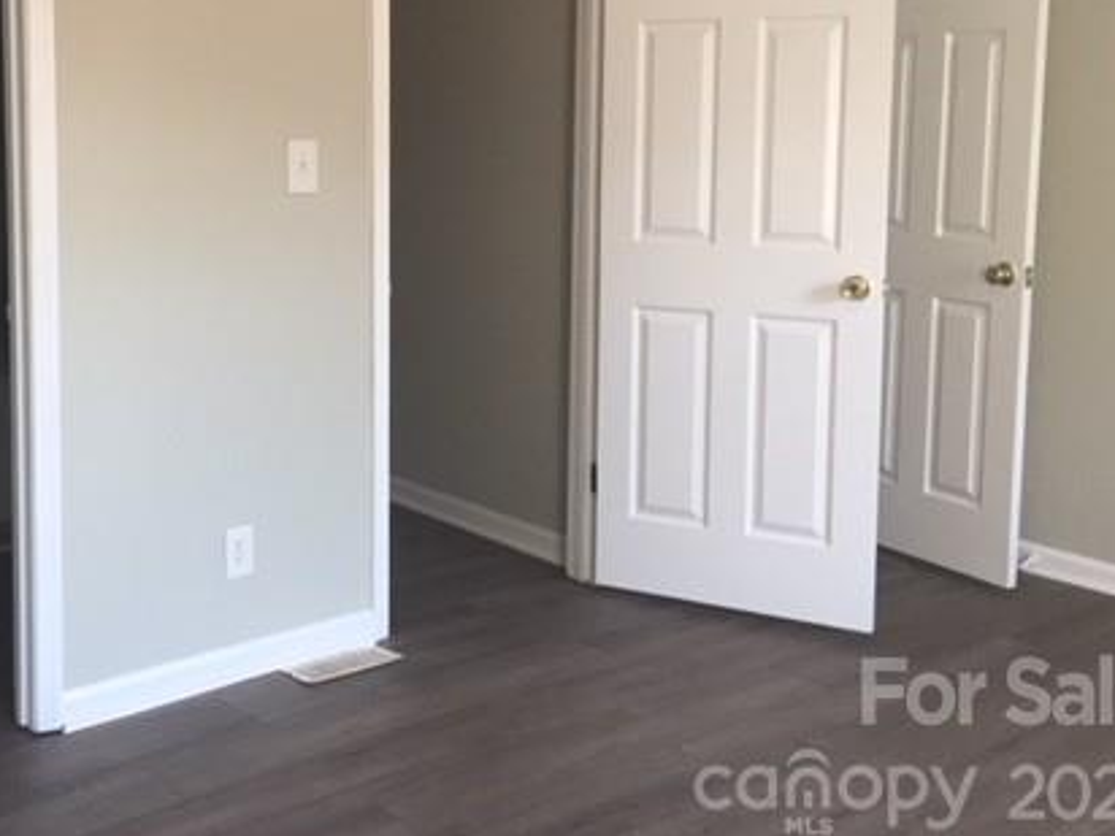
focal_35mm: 45
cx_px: 336
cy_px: 254
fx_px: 1449
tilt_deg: -6.1
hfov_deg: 41.3
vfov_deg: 31.8
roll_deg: -0.8
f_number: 2.2
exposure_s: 1/33
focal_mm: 4.15
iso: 64
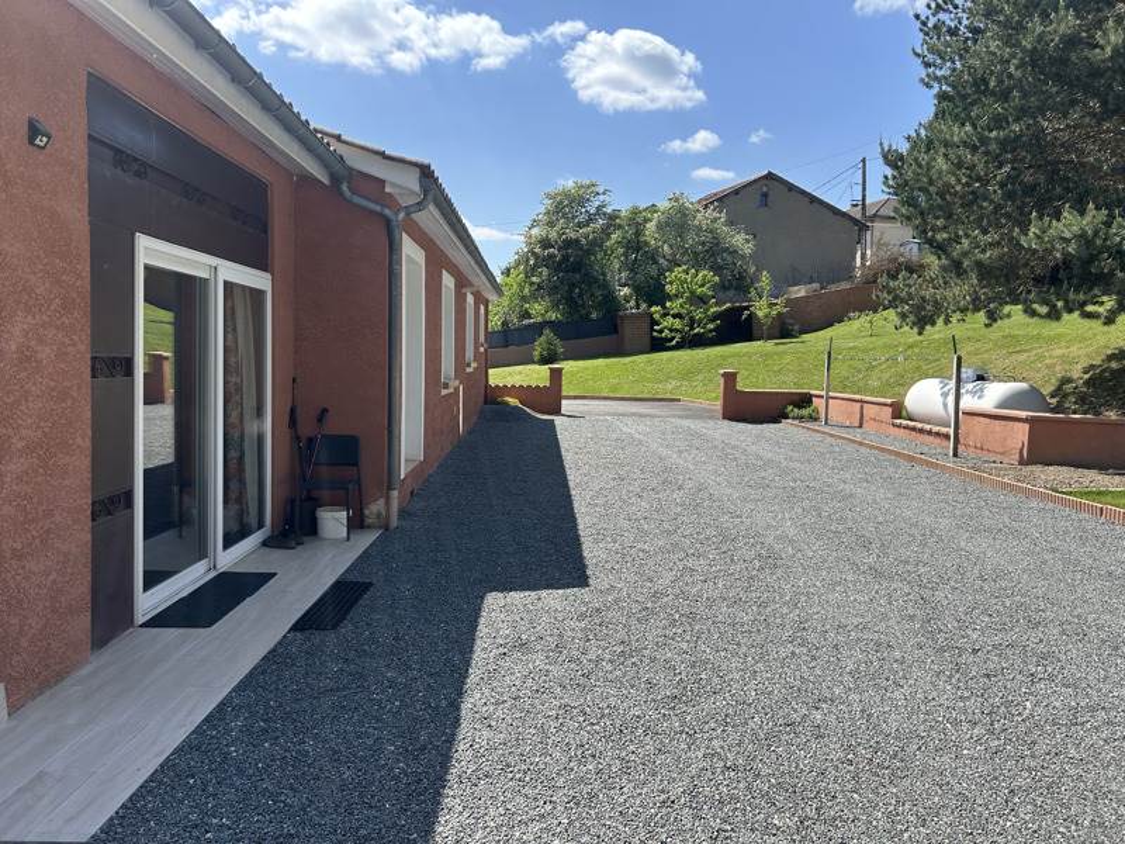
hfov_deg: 67.3
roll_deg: -0.5
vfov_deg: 53.1
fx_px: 845
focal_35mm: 26
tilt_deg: -2.9
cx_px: 562
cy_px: 422
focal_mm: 5.7
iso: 50
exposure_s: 1/2632
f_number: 1.5
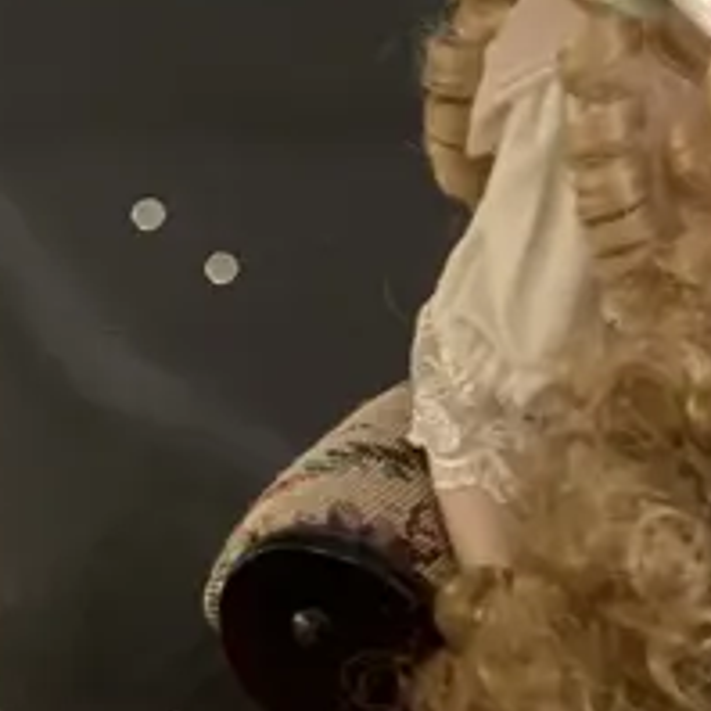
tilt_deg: -27.0
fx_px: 2765
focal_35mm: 119
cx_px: 1153
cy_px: 926
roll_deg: -2.9
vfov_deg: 14.1
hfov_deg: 13.6
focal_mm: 4.25
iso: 125
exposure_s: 1/50
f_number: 1.8
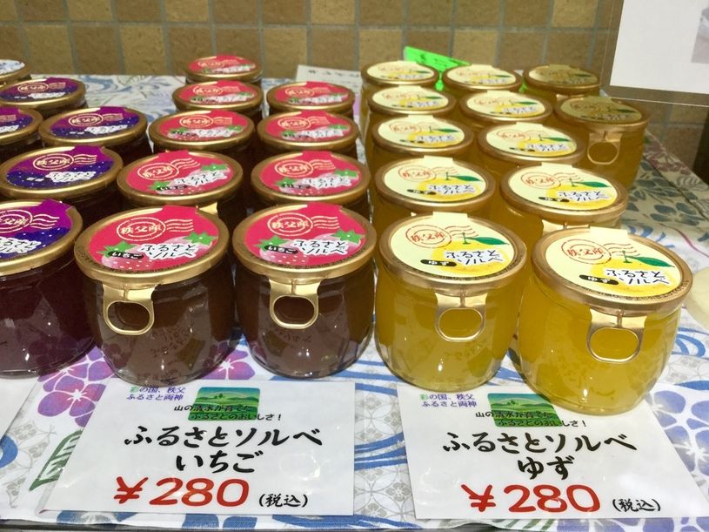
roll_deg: -1.7
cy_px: 266
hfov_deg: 58.4
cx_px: 354
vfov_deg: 45.4
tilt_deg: -31.2
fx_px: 635
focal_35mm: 31
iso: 25
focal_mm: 3.3
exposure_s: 1/33
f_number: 2.4
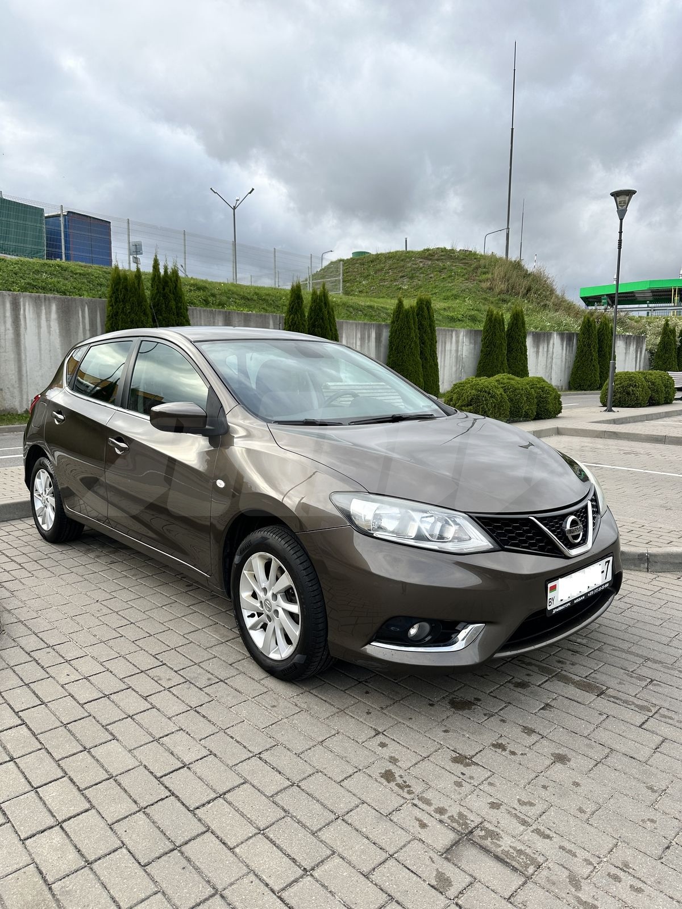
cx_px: 341
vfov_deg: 71.6
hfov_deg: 56.8
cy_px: 454
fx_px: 630
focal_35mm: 24
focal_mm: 6.86
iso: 80
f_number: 1.78
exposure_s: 1/756
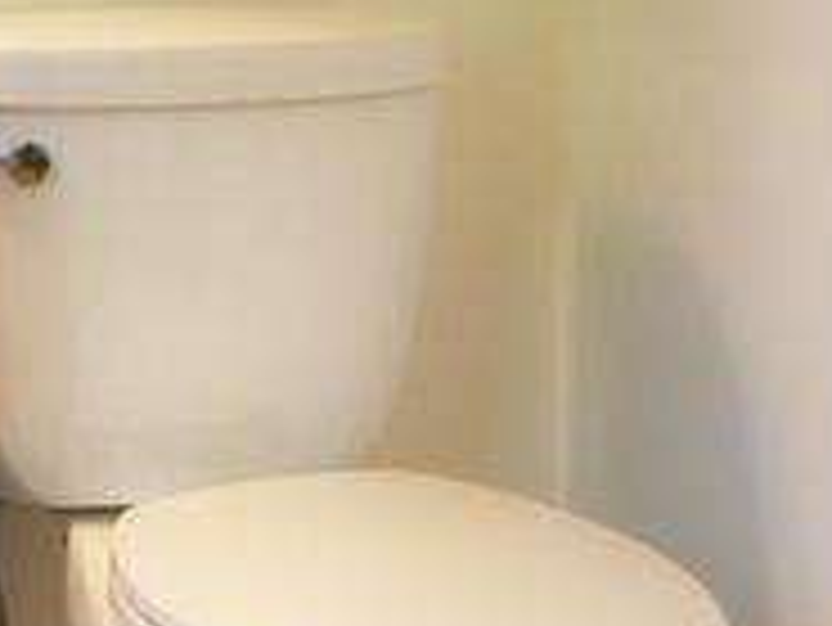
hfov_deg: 17.5
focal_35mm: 112
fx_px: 2694
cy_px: -342
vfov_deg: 12.5
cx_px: 319
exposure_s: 1/1.25
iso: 100
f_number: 22
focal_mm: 15
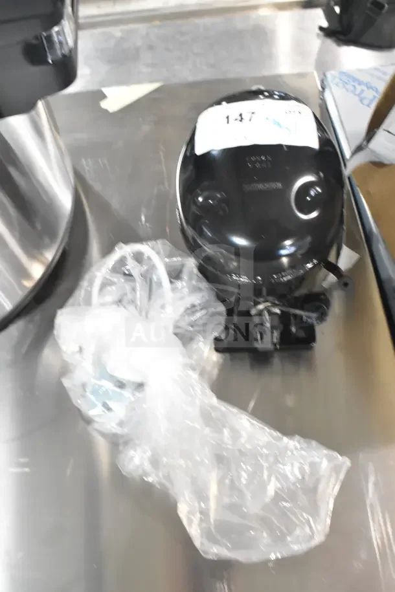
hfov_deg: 41.7
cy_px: 296
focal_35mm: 32
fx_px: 518
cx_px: 198
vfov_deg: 59.5
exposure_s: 1/125
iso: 6400
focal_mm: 21
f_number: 5.6
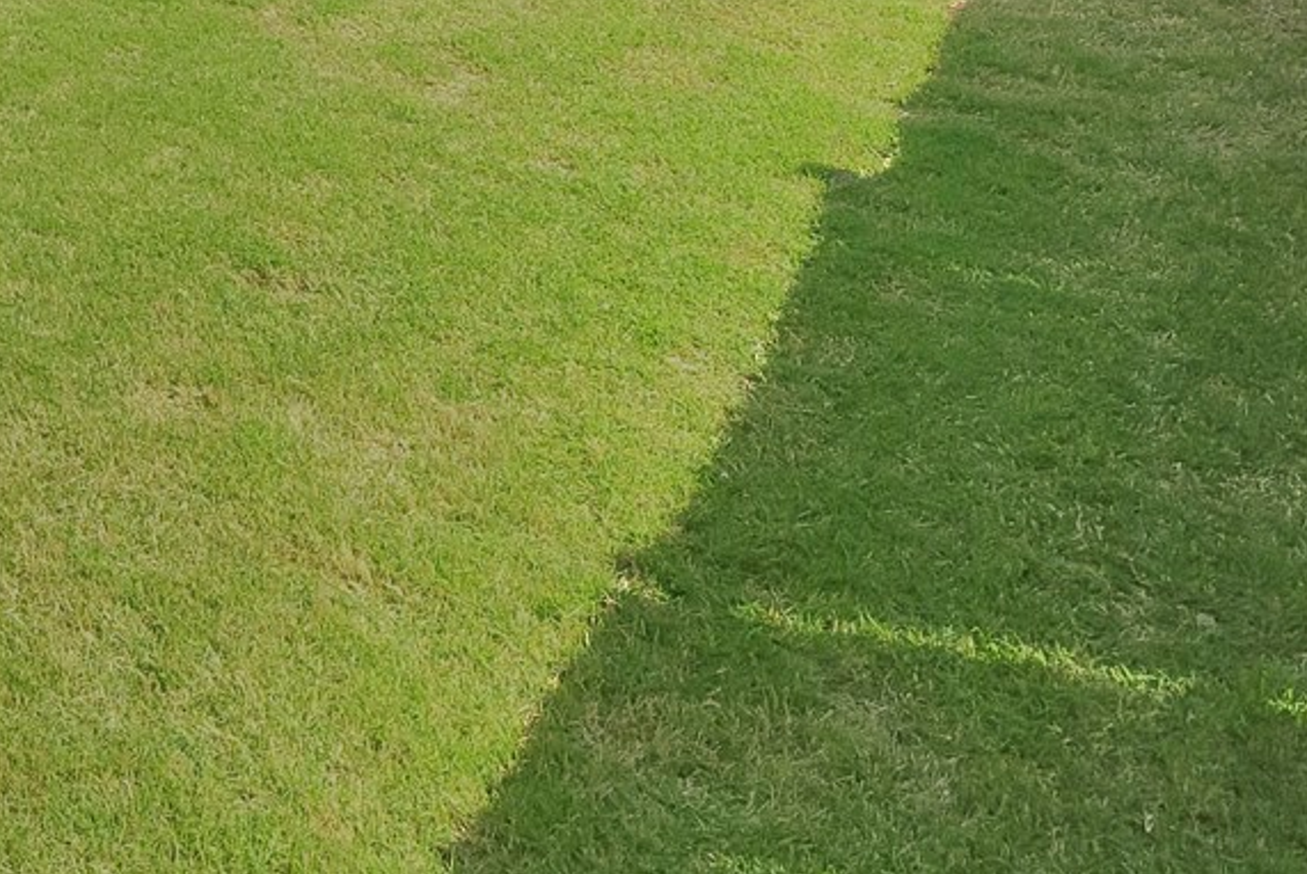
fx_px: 1526
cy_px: -585
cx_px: -446
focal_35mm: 42
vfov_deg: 22.7
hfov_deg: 32.7
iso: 640
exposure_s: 1/320
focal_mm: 12
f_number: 9
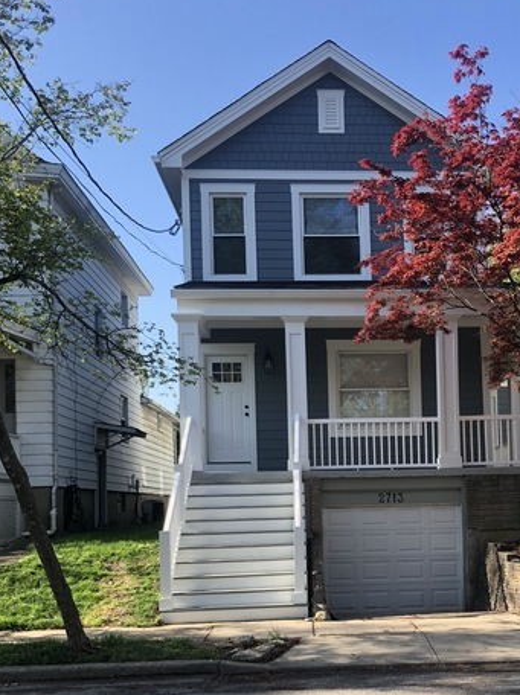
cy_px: 487
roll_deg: +2.1
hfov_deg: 34.6
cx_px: 366
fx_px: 823
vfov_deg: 44.8
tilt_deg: +3.9
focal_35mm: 41
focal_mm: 3.99
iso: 20
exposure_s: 1/489
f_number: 1.8
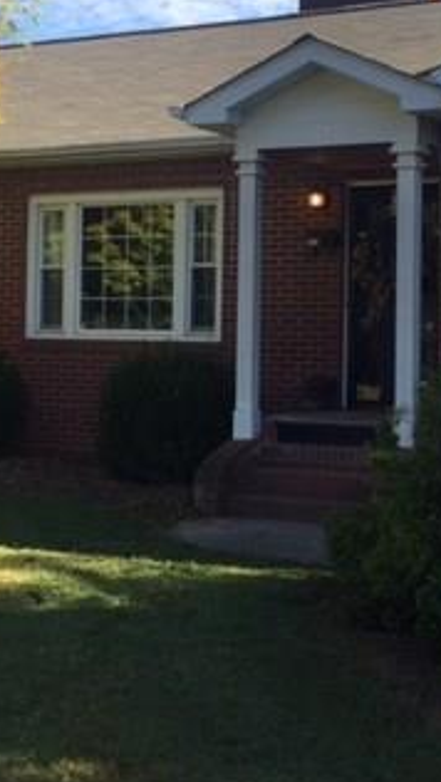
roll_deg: -0.5
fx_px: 1329
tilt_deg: +0.6
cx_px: 198
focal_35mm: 64
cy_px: 282
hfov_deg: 18.8
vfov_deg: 32.6
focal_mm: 4.15
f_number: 2.2
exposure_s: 1/807
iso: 32
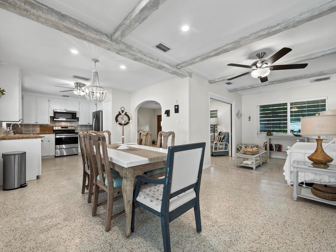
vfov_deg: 85.7
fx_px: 136
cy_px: 126
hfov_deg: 102.1
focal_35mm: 14
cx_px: 168
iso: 400
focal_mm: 7
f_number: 11
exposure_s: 1/4
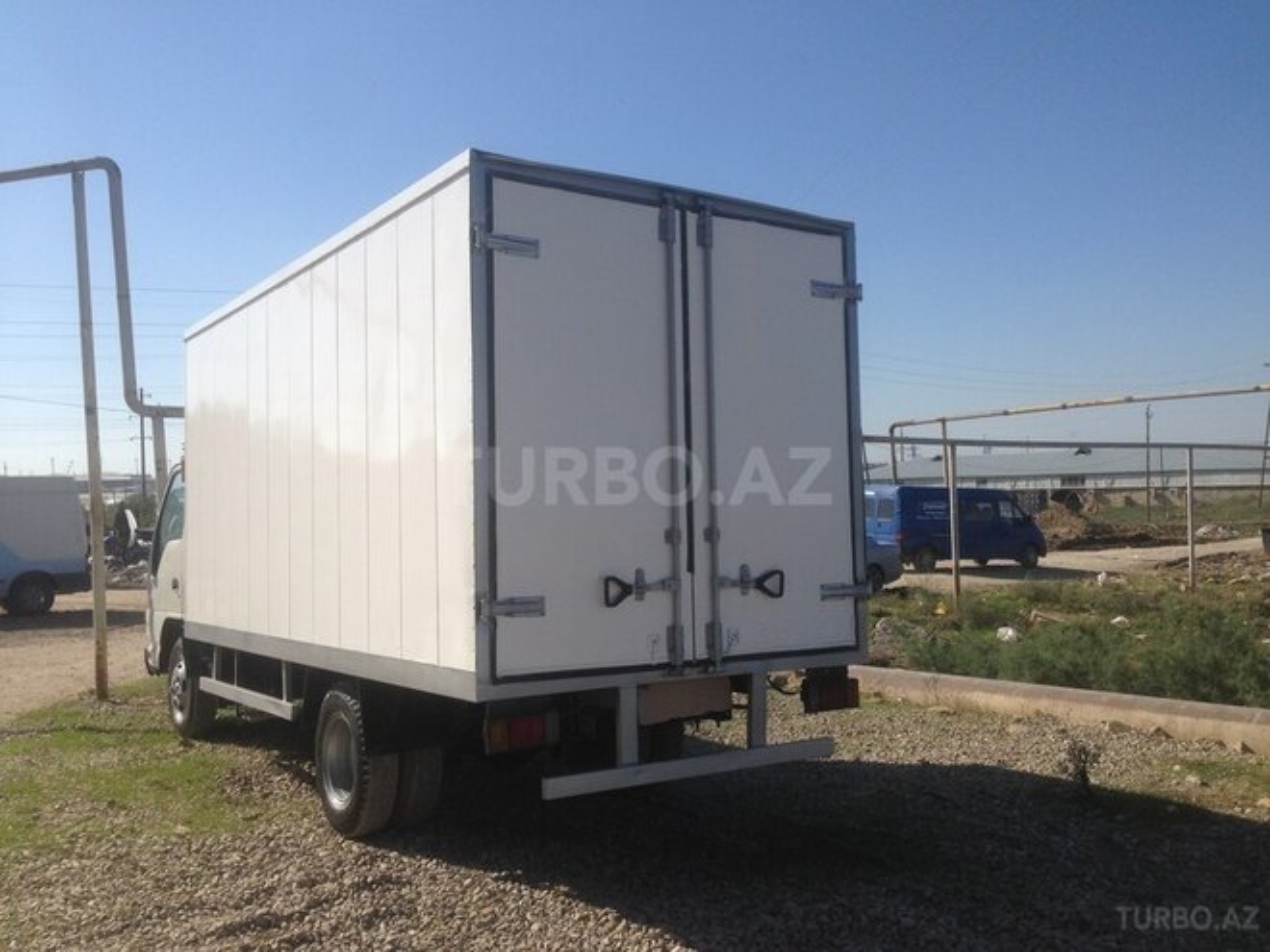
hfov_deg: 55.4
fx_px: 1211
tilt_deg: +1.5
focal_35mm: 33
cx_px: 635
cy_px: 476
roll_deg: -1.4
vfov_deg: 42.9
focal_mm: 4.12
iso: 50
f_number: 2.4
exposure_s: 1/2463
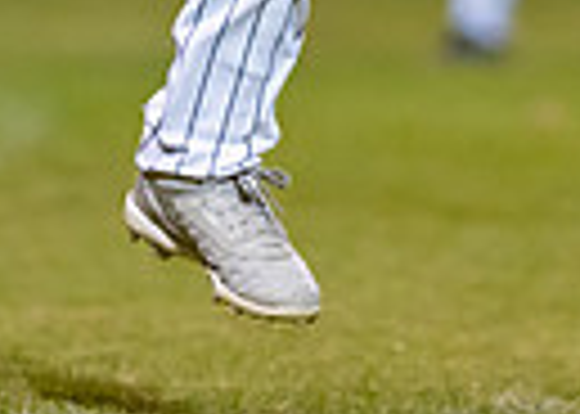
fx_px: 12463
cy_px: -495
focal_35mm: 757
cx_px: 297
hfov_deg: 2.7
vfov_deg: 1.9
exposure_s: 1/1000
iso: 2500
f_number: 1.8
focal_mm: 135
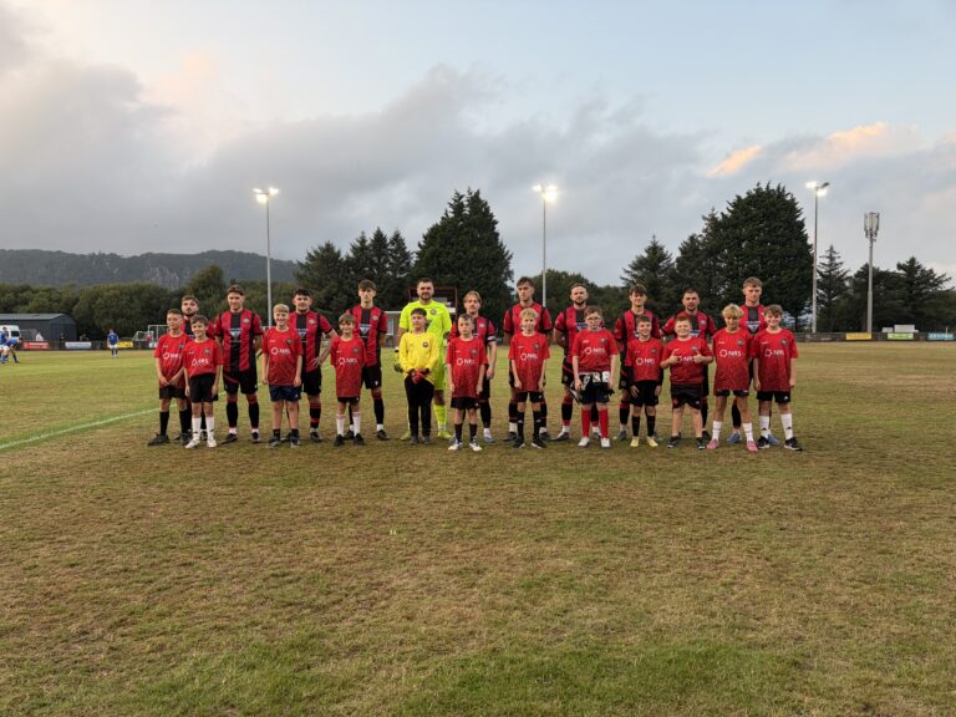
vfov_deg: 53.1
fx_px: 718
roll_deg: +0.8
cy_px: 358
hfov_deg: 67.3
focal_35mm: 26
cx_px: 478
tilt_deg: -3.8
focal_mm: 5.96
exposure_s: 1/250
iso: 50
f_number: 1.6
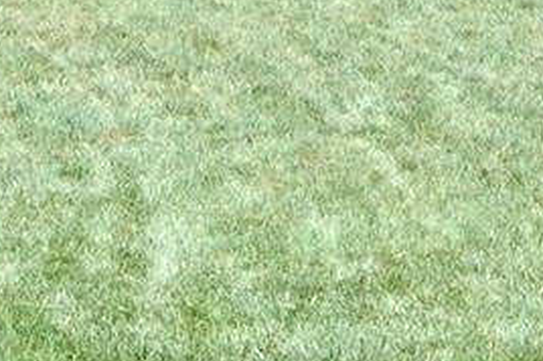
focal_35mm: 149
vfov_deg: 8.8
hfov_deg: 13.8
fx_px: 2245
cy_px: -294
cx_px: 391
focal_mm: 26
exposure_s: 1/200
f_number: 7.1
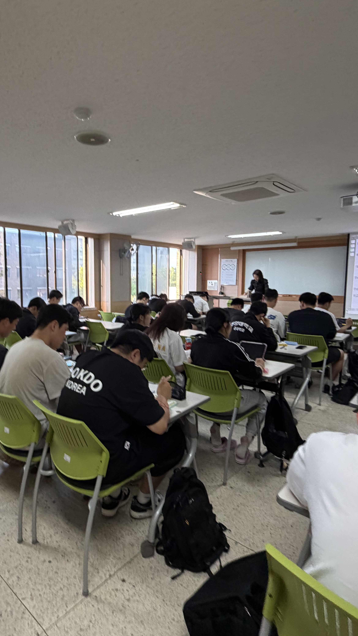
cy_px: 315
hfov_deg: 53.3
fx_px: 354
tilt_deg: -6.2
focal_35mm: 21
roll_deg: -2.1
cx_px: 148
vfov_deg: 83.8
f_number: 2.2
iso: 250
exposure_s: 1/120
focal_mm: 2.22
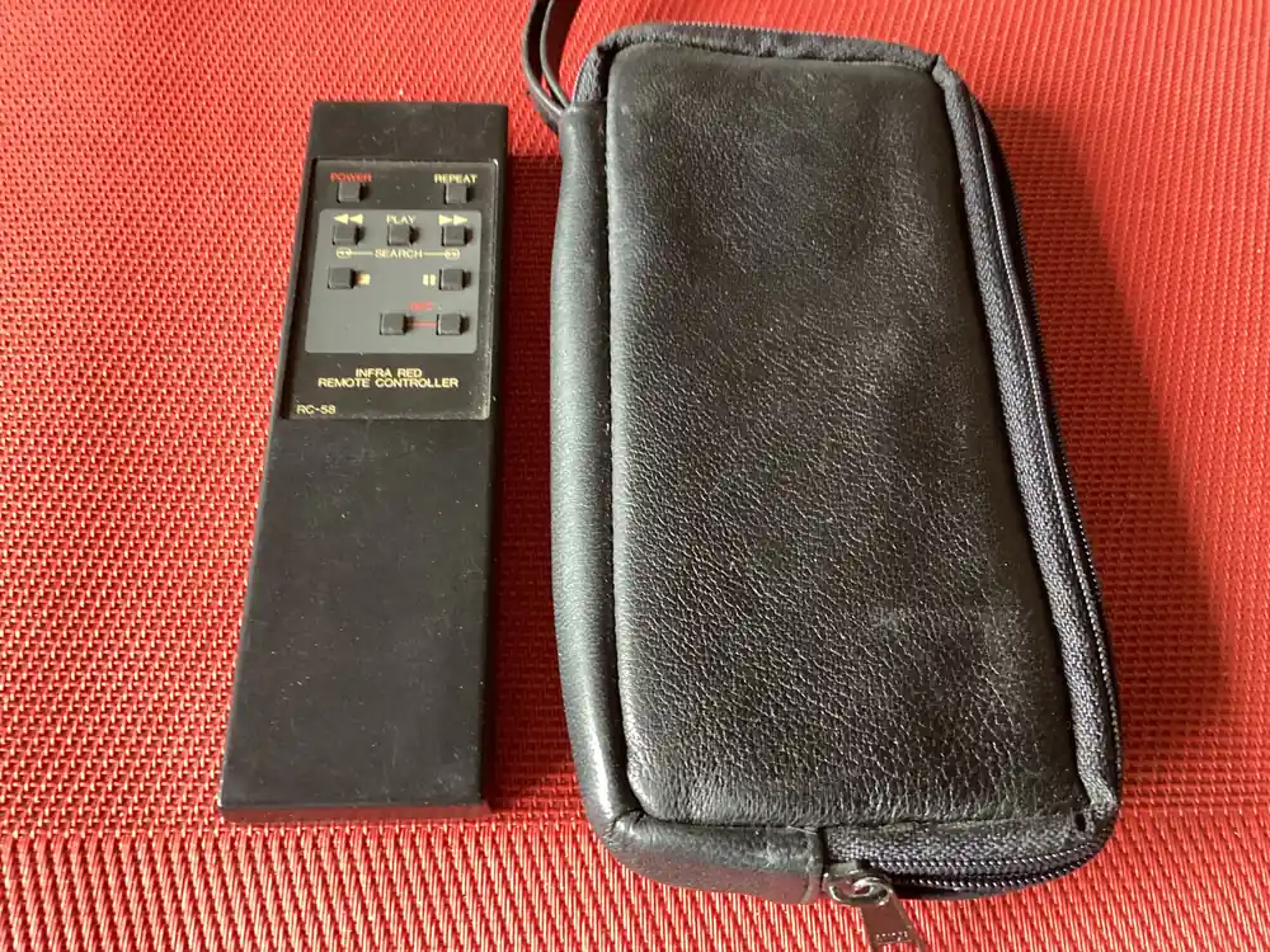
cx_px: 635
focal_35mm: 31
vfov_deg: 45.4
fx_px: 1137
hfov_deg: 58.4
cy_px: 476
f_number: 2.4
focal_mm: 3.3
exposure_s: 1/50
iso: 320
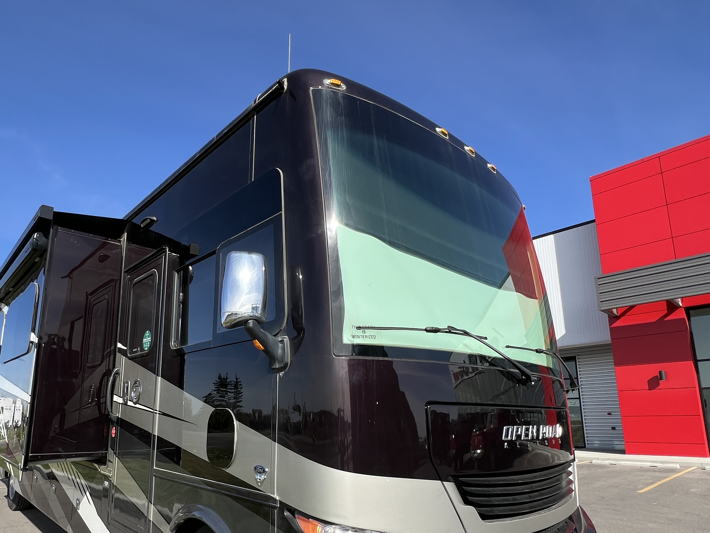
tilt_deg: +9.3
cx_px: 296
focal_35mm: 21
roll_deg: +0.1
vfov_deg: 62.4
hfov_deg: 78.4
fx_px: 431
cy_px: 338
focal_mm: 1.57
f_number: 1.8
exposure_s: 1/867
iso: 32
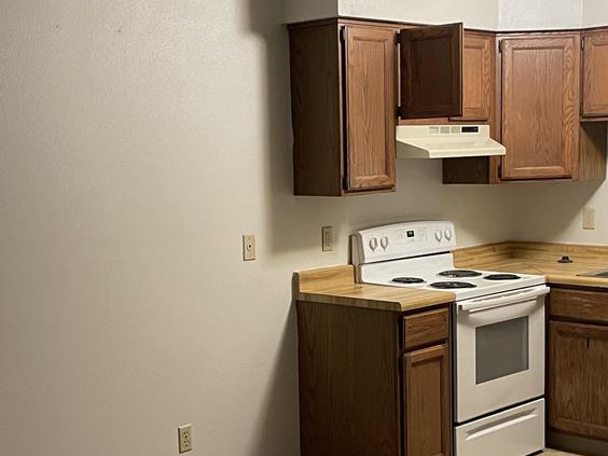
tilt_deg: -9.7
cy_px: 299
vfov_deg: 24.7
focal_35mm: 59
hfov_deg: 32.7
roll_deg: +1.8
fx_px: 1036
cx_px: 310
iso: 400
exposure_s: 1/60
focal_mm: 4.2
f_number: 1.6
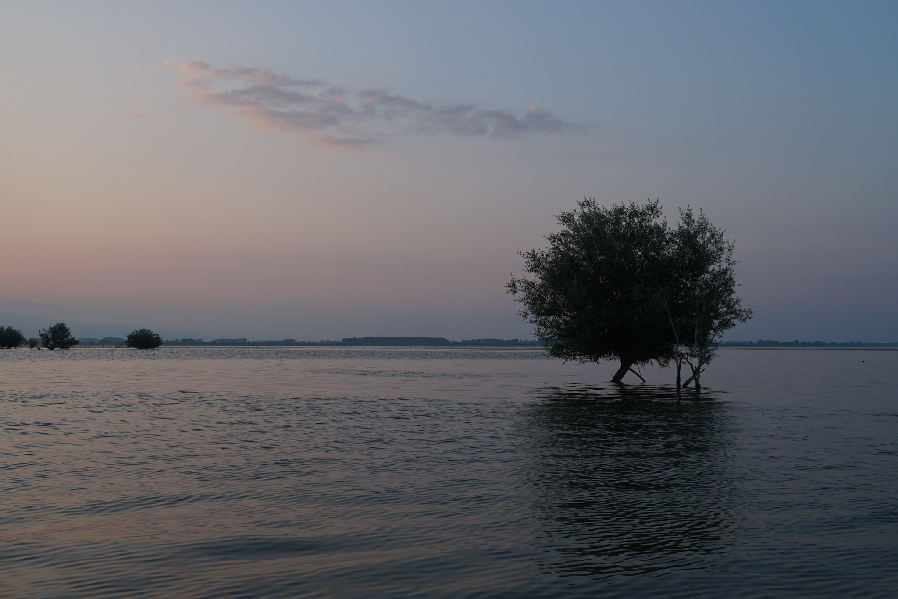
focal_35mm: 42
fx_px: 1048
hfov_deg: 46.4
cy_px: 300
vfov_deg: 31.9
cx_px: 449
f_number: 9
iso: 100
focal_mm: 28
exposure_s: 1/80
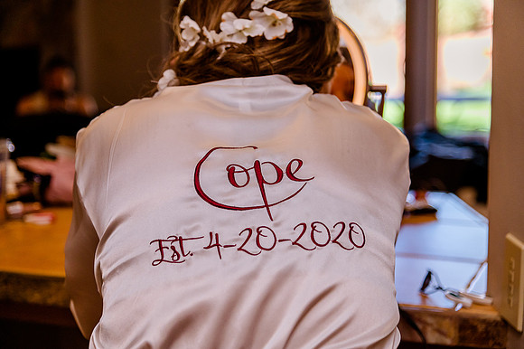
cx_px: 262
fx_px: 1135
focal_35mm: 78
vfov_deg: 17.5
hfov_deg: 26.0
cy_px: 174
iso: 1600
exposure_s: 1/800
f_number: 4
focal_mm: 78
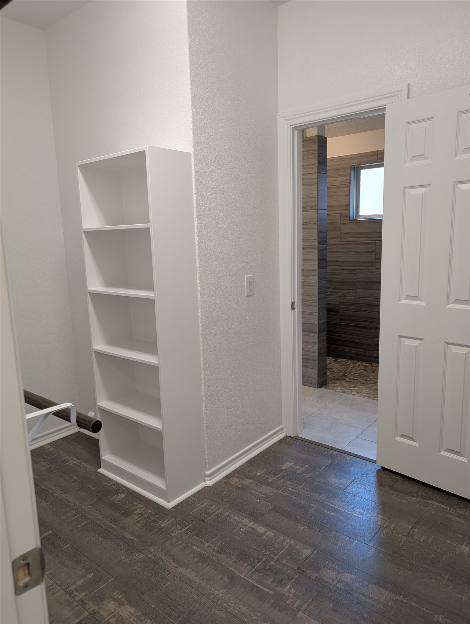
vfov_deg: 71.5
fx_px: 433
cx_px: 235
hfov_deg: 57.0
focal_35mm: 24
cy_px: 312
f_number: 1.68
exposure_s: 1/60
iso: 84
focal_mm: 6.9
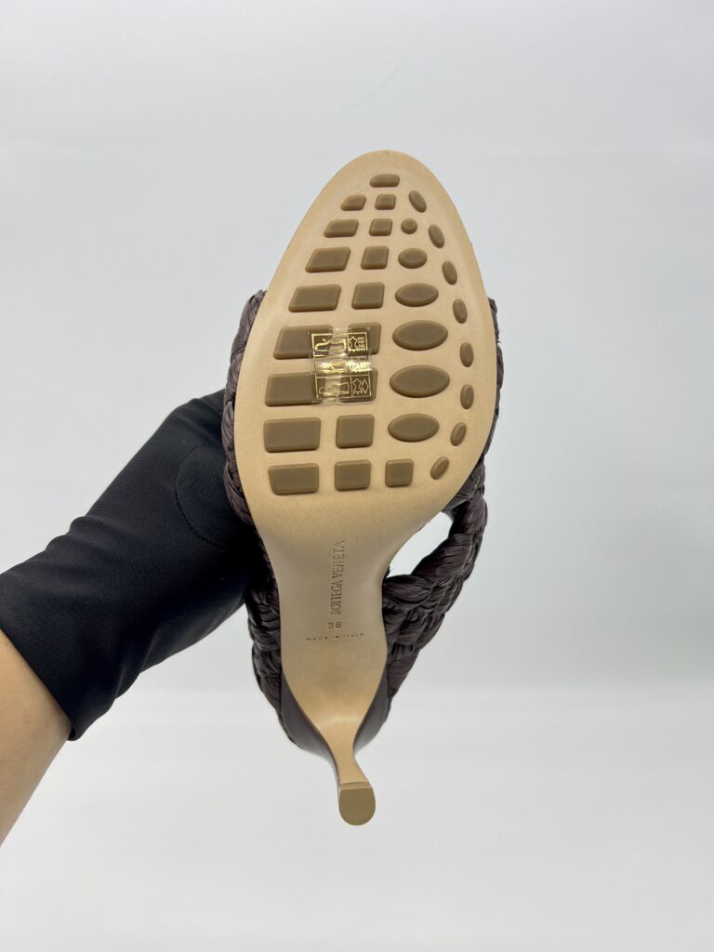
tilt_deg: -18.5
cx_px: 357
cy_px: 476
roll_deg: +0.3
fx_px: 715
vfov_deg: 67.3
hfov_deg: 53.1
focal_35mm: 26
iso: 32
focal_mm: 5.7
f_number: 1.5
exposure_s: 1/114
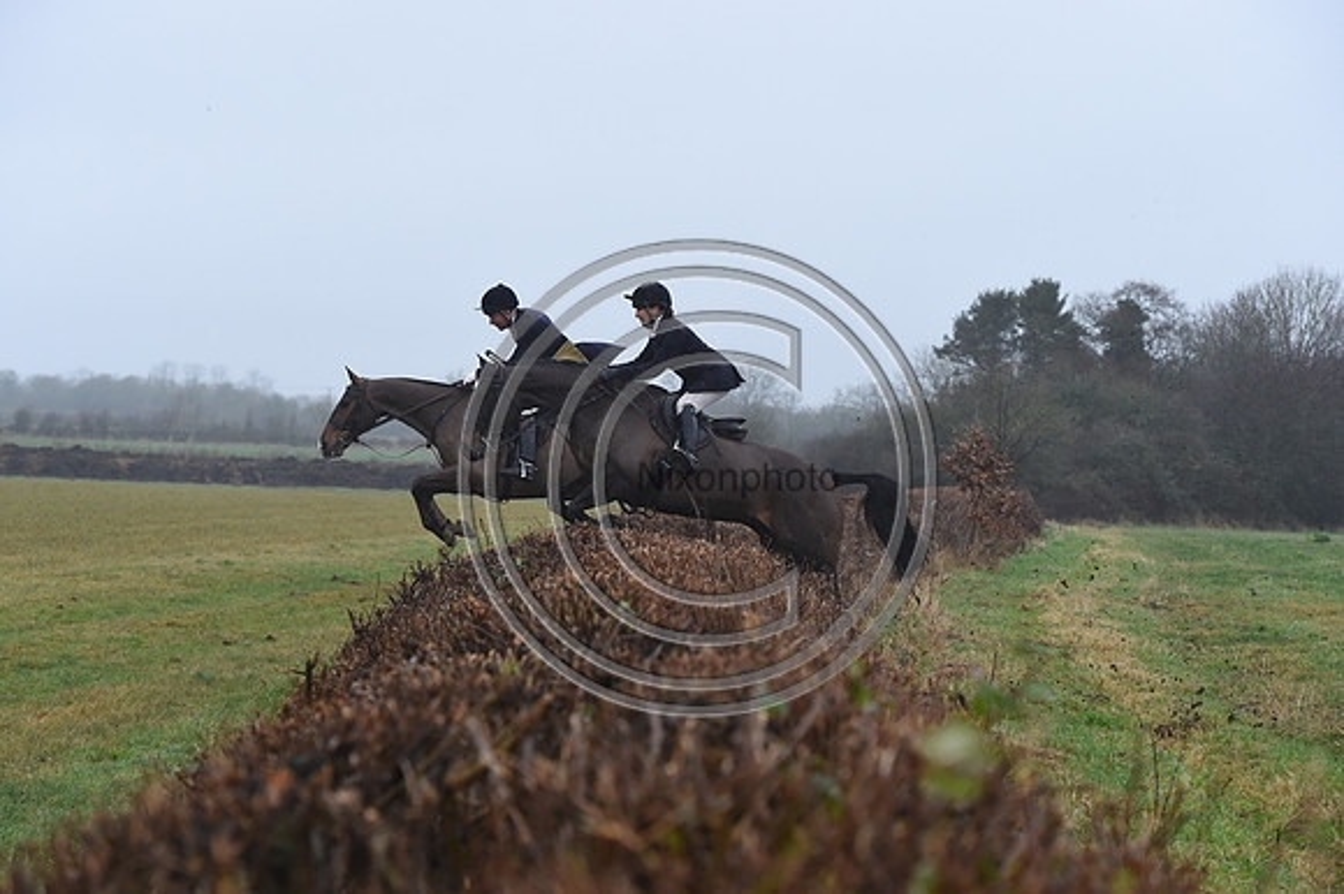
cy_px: 447
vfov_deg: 13.9
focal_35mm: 98
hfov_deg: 20.8
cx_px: 672
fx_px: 3656
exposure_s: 1/1250
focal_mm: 98
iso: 2500
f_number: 5.6
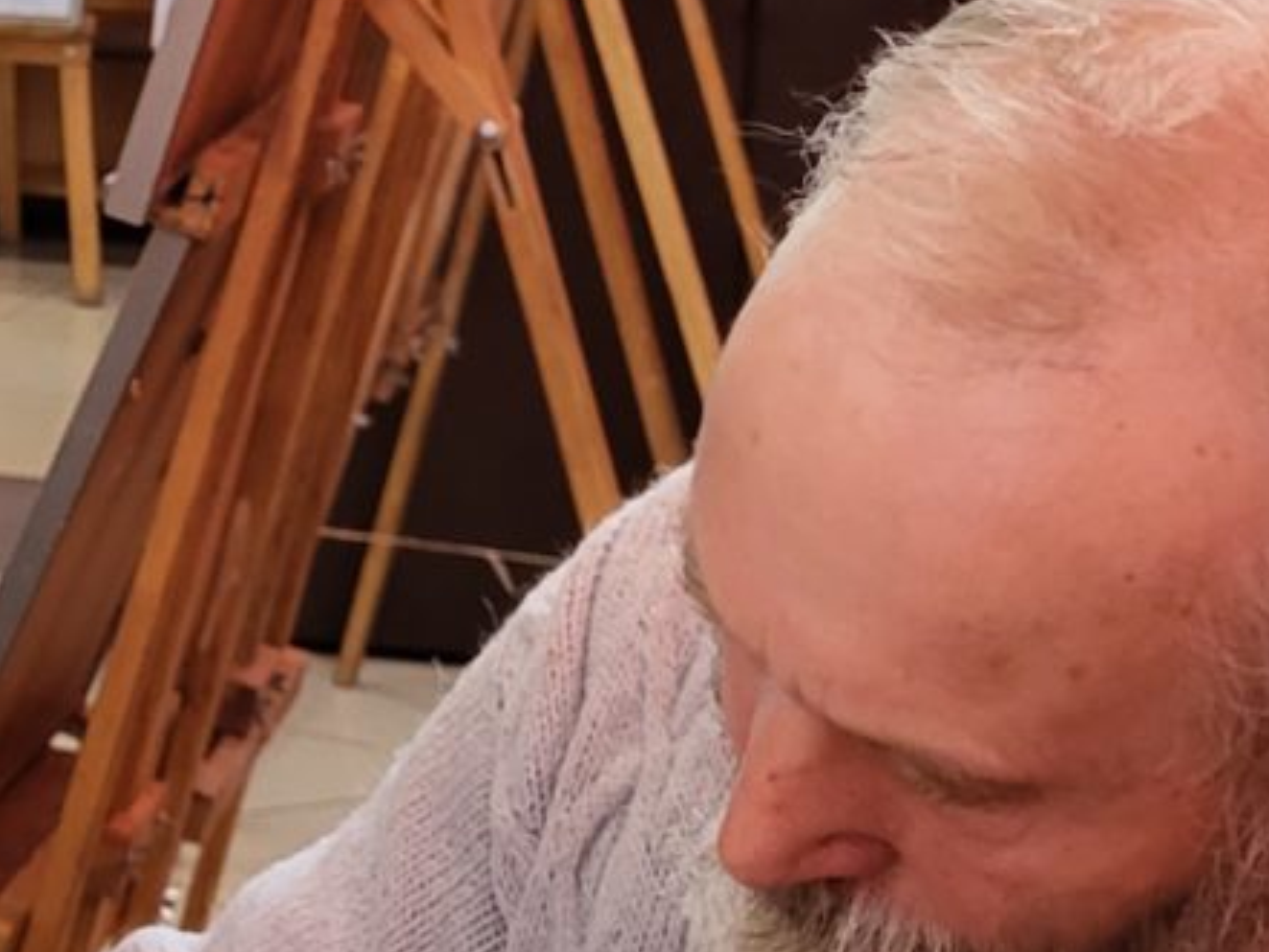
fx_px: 4327
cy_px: 316
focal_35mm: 118
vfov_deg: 12.5
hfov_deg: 15.7
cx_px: -489
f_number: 1.8
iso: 400
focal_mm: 5.4
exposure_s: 1/50
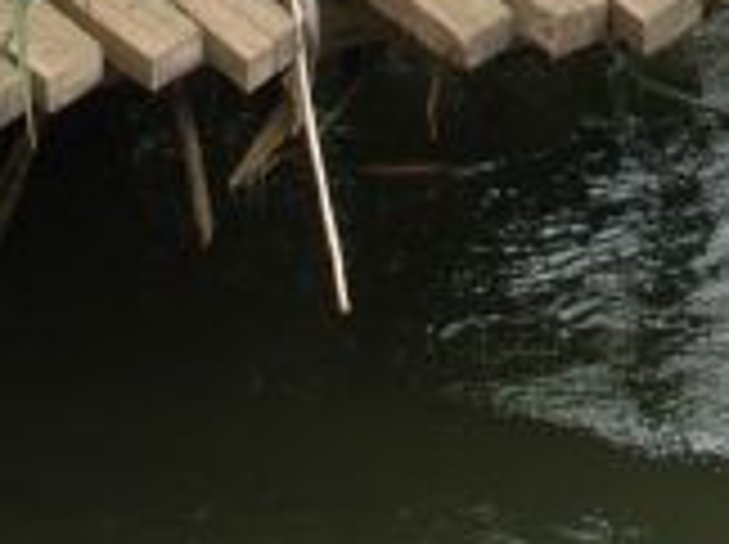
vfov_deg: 3.2
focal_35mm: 462
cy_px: 1054
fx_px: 9723
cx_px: -220
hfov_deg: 4.3
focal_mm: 65
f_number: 6.3
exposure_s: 1/160
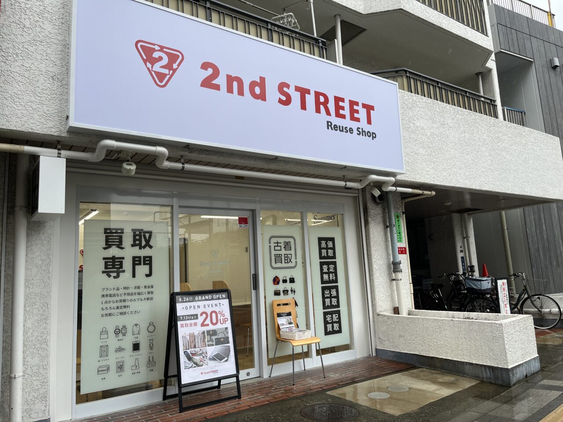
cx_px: 282
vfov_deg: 53.1
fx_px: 423
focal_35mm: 26
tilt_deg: +8.7
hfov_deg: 67.3
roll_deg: +3.0
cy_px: 211
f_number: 1.6
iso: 50
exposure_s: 1/615
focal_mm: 5.1
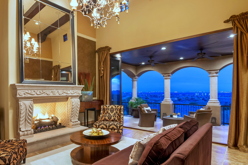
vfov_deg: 60.2
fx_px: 142
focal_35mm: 21
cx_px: 94
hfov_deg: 80.8
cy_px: 92
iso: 500
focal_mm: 11
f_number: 6.3
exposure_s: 1/2
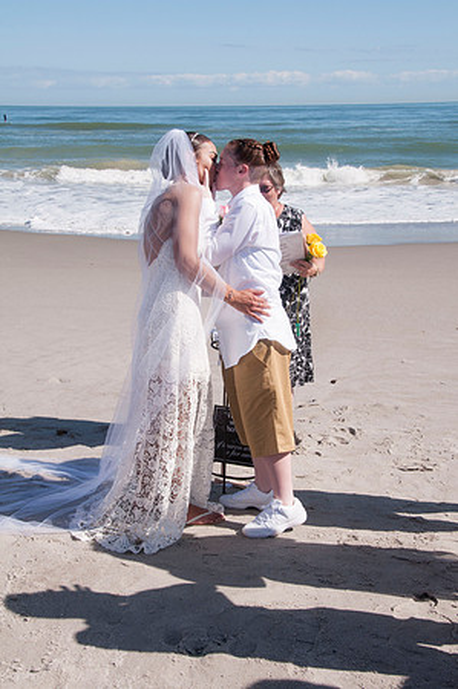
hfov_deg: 28.0
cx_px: 229
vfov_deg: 41.2
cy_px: 344
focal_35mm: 48
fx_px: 918
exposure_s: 1/250
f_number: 13
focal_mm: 32
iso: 100
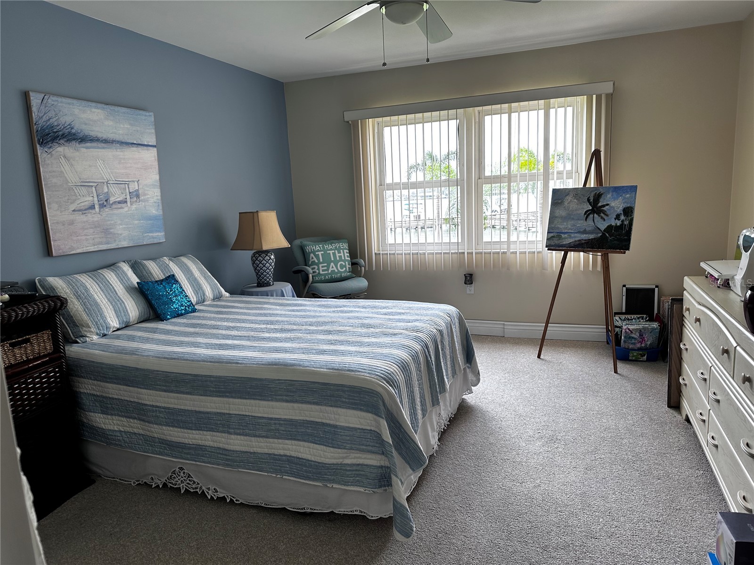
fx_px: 523
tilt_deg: -10.1
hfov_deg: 71.6
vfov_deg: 56.8
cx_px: 377
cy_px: 282
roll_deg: +2.8
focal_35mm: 24
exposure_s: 1/162
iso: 80
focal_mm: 6.86
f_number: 1.78
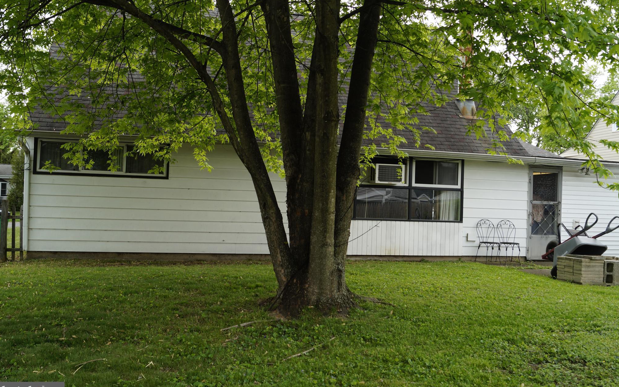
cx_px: 311
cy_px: 195
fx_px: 523
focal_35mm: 31
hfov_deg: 61.2
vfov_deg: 40.6
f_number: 5.6
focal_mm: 20
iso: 100
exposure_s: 1/80
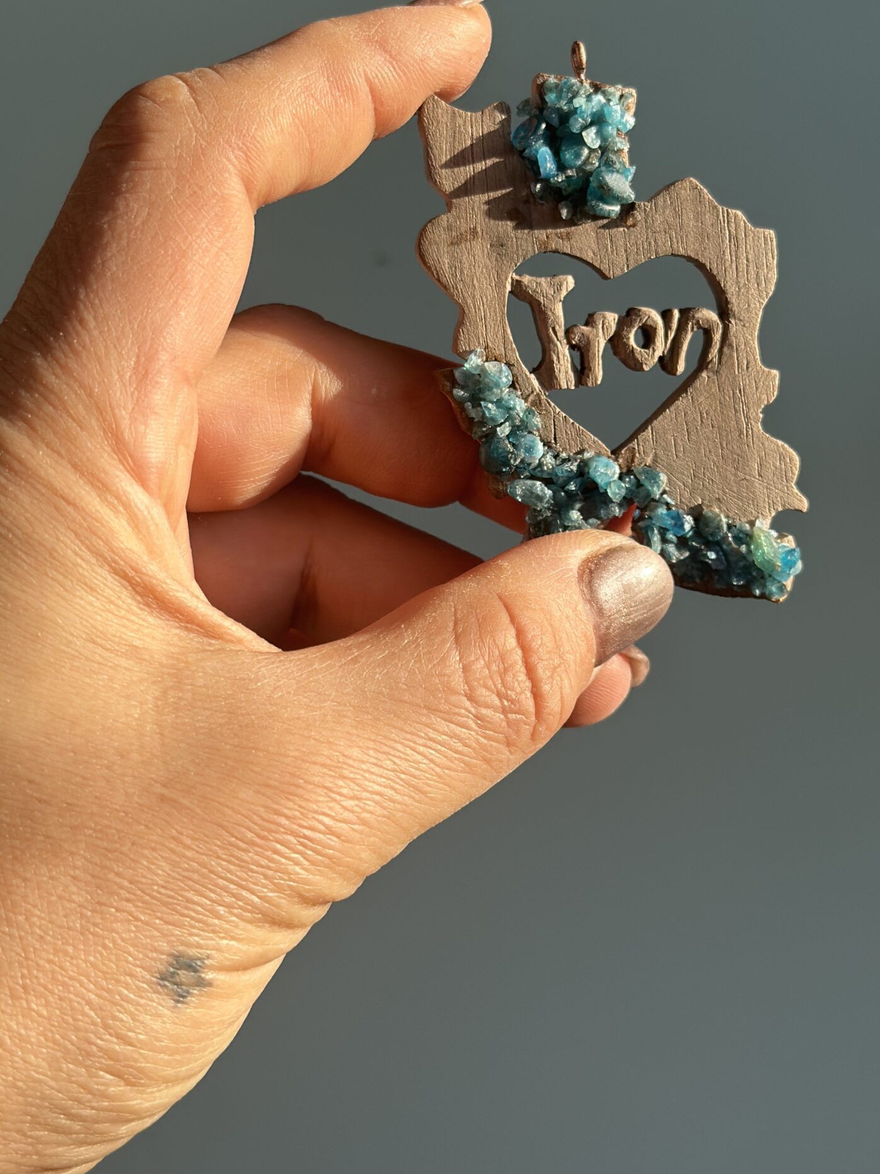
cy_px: 443
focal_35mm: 66
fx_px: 2238
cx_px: 434
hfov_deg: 22.2
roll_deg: +7.3
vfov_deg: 29.3
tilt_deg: -1.8
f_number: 1.78
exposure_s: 1/1041
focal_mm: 6.86
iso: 80
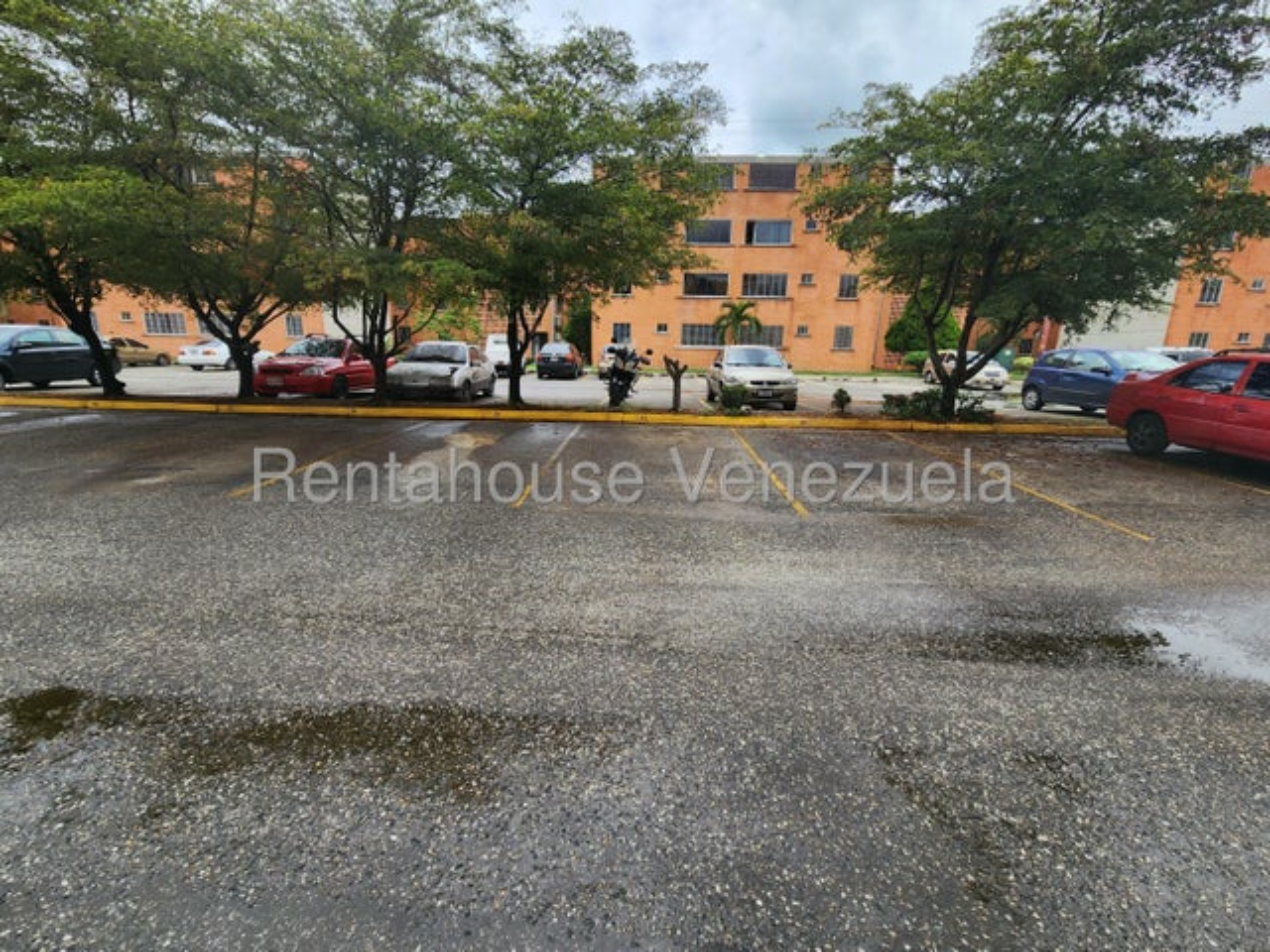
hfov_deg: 106.2
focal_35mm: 13
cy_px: 476
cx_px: 635
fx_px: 477
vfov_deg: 89.9
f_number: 2.2
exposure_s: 1/1350
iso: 50
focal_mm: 2.2
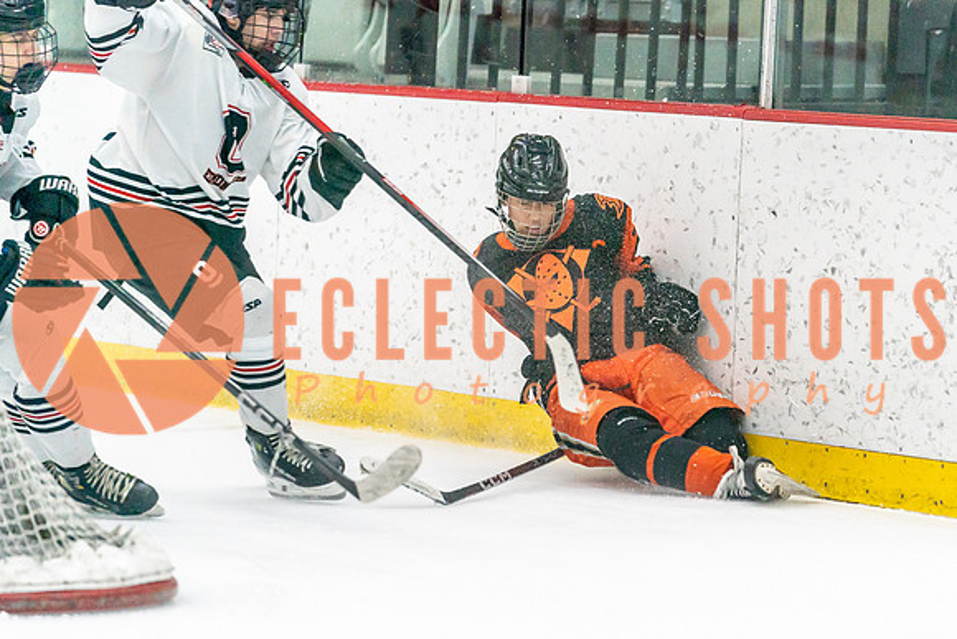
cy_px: 405
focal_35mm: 259
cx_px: 616
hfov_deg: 7.9
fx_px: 6899
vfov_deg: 5.3
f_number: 2.8
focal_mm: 200
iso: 3200
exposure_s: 1/1250
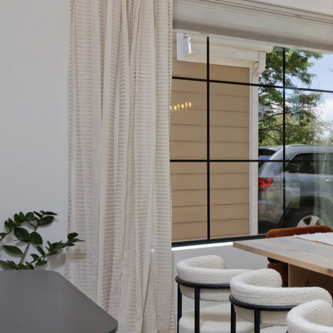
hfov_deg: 25.9
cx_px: 459
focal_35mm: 54
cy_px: 169
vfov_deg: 31.6
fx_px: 588
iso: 640
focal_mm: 23
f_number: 14
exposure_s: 1/320
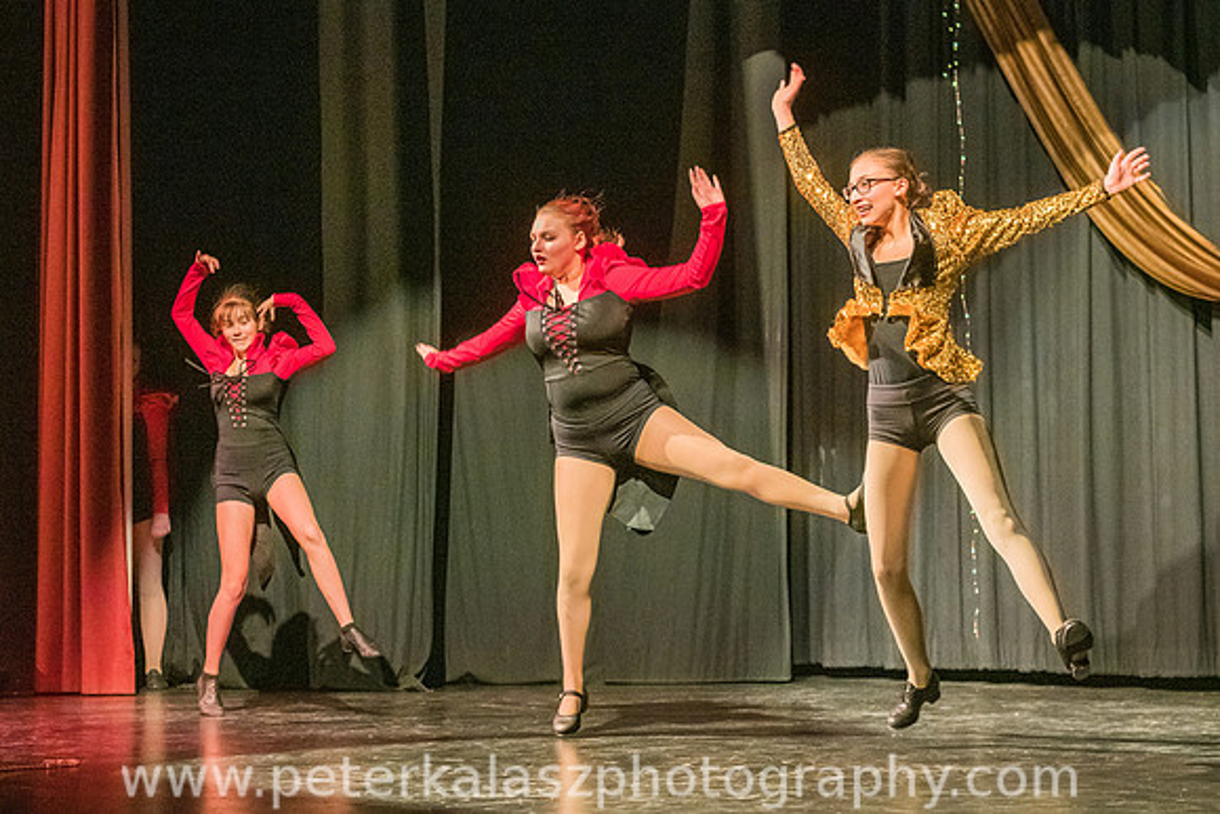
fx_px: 2369
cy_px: 405
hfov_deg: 28.9
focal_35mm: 70
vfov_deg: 19.5
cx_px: 555
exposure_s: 1/320
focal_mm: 50
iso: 3200
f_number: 3.5
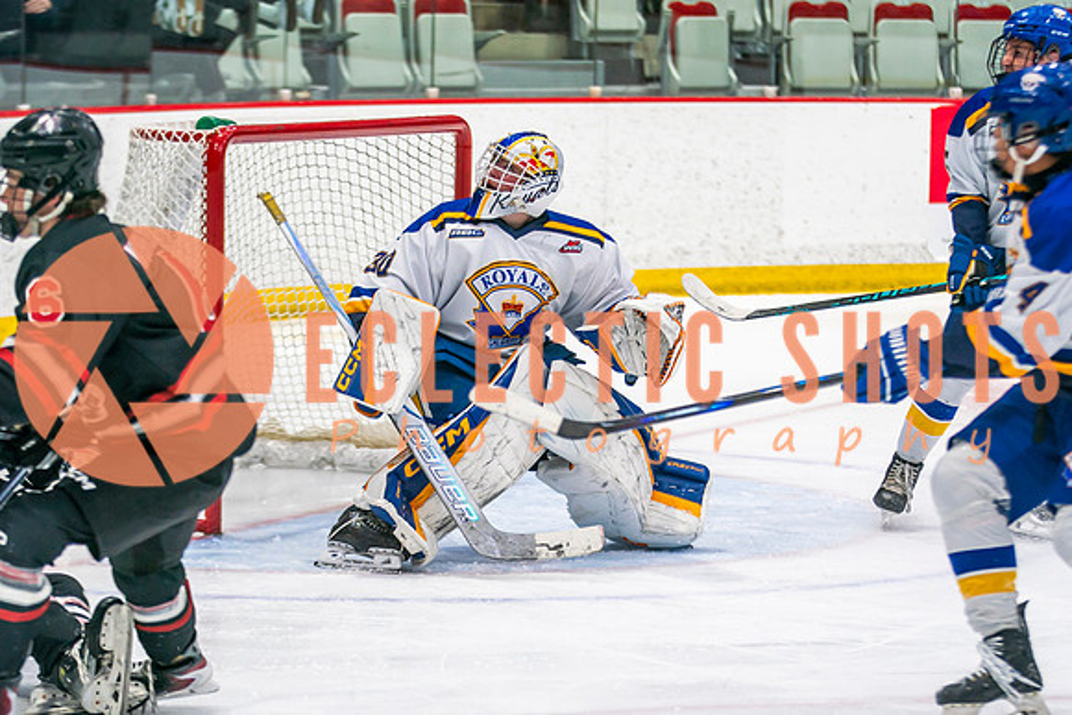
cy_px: 379
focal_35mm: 174
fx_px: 5186
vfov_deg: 7.9
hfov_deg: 11.8
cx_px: 590
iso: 400
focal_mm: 115
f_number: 2.8
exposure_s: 1/640
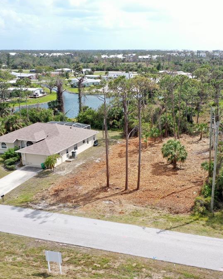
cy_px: 138
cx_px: 166
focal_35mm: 40
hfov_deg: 36.5
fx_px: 330
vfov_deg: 45.8
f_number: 5.6
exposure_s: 1/320
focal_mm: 10.26
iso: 100
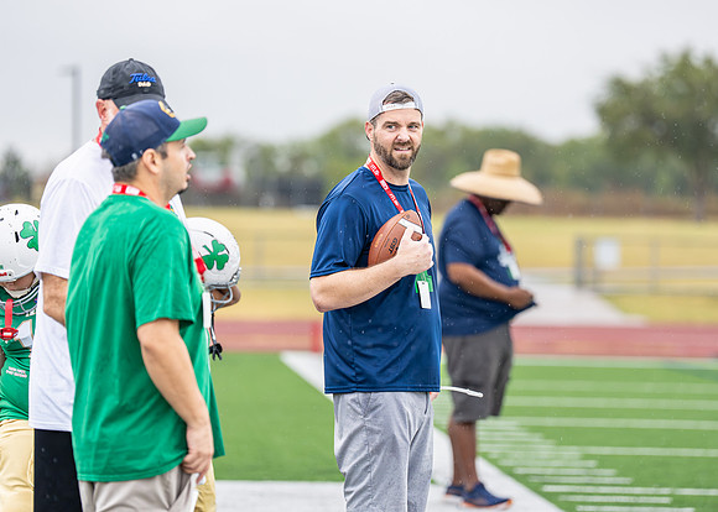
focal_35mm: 197
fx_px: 4006
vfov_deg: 7.3
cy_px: 227
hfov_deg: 10.2
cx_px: 397
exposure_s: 1/1000
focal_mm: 153
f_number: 2.8
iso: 400
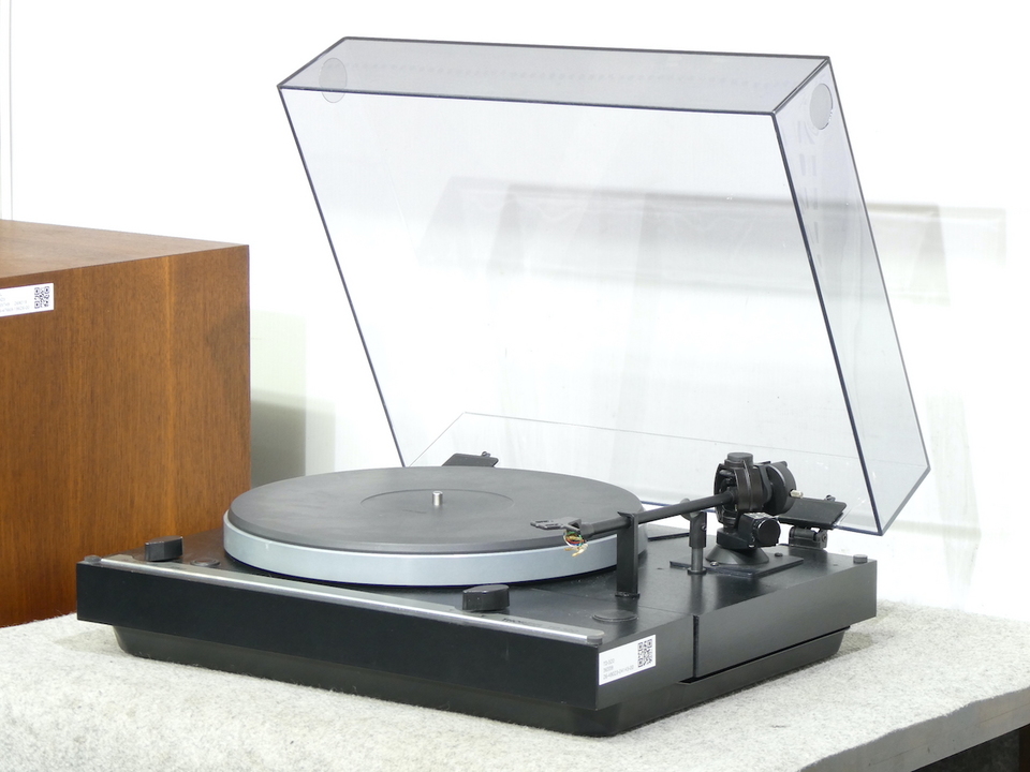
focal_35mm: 115
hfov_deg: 17.1
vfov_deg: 12.9
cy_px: 386
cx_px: 515
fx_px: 3422
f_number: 5.1
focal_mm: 20.6
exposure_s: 1/2
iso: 200
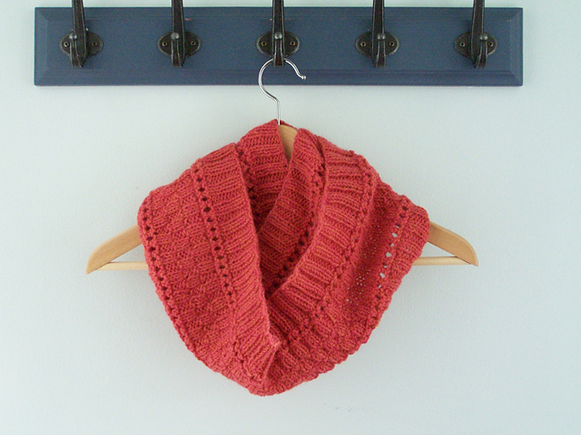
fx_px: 990
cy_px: 218
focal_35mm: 59
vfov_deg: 24.8
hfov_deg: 32.7
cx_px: 290
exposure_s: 1/10
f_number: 3.1
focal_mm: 9.8
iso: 400
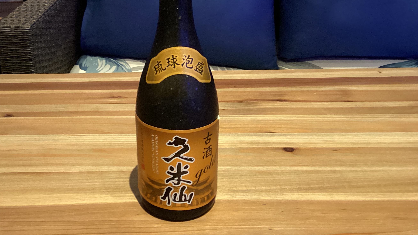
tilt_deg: -23.7
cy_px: 78
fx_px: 465
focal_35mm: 42
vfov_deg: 28.2
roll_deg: +0.2
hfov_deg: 48.1
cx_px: 169
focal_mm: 3.3
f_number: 2.4
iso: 400
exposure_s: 1/25
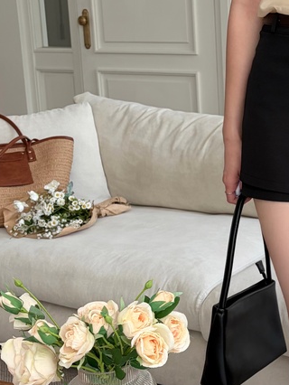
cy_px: 197
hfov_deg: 22.7
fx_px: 678
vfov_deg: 31.7
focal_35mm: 61
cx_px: 316
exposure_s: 1/121
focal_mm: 5.96
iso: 80
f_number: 1.6
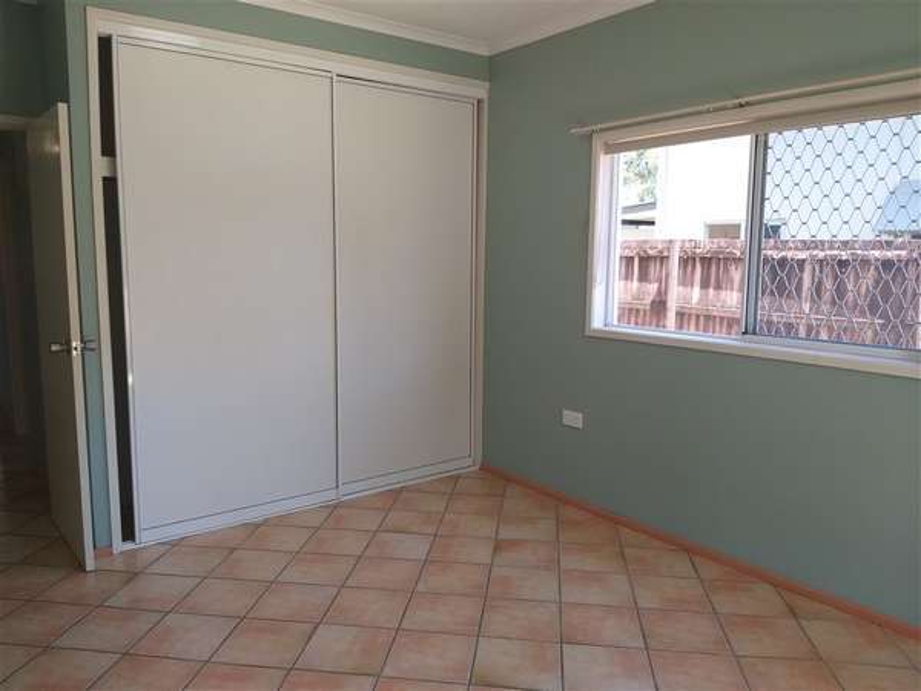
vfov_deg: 53.1
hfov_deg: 67.3
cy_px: 346
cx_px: 460
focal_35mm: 26
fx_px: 692
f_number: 1.7
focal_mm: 3.93
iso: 40
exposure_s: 1/114
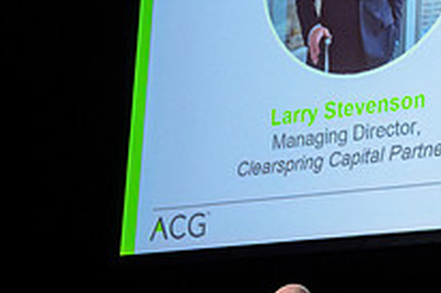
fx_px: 1603
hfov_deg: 15.4
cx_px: 451
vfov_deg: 10.4
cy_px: 202
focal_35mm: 131
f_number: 2.8
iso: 1600
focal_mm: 41
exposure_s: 1/160
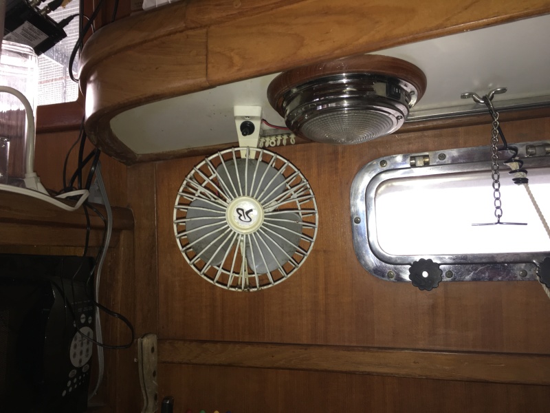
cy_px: 206
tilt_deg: +7.0
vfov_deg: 48.2
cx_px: 275
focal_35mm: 29
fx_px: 461
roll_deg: +0.2
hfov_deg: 61.7
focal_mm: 4.15
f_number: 2.2
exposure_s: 1/24
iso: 50
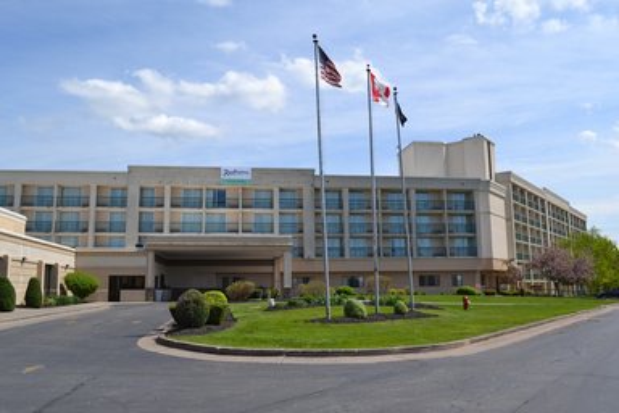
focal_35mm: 30
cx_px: 310
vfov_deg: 43.6
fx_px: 516
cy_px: 206
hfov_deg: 61.9
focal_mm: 20
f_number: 8
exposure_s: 1/250
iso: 100
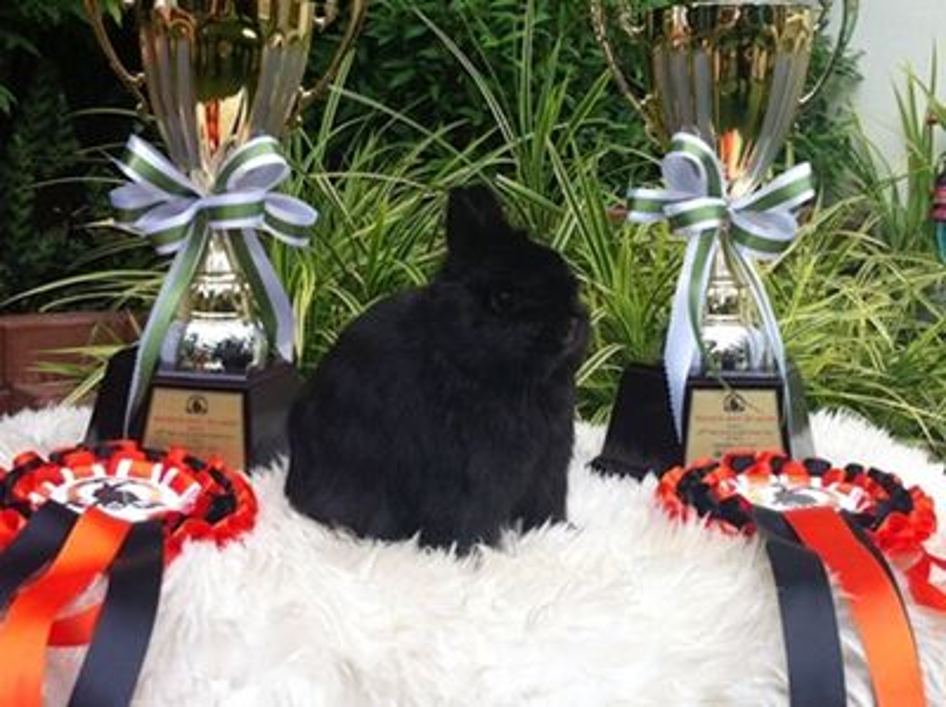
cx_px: 473
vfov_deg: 40.6
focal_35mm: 35
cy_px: 354
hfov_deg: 52.7
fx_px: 955
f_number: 2.8
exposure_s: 1/207
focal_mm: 3.85
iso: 80
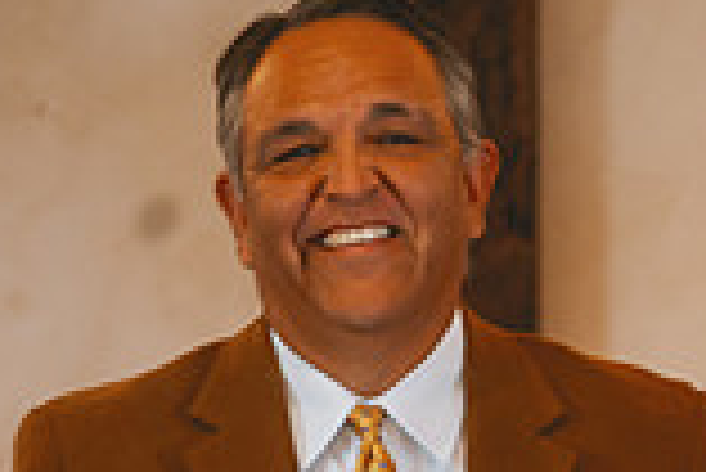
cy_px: 710
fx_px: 21709
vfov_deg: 1.2
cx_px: 850
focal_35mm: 1106
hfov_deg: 1.9
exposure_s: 1/80
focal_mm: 300
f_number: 2.8
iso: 800
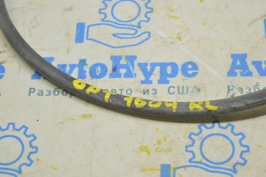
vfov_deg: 16.5
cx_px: 133
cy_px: 88
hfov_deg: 24.6
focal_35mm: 82
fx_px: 609
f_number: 5.6
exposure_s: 1/20
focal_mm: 55
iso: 400
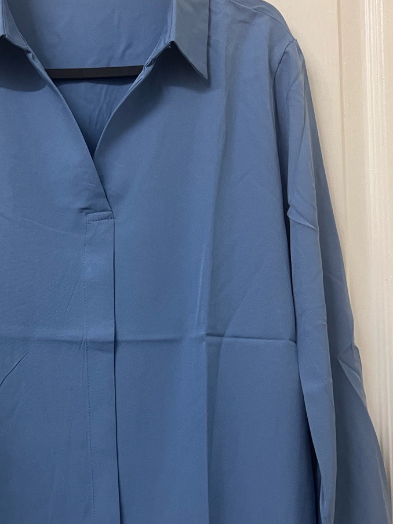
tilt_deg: -2.0
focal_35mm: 46
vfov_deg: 40.9
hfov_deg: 31.0
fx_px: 696
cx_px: 104
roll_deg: +3.8
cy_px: 336
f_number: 1.5
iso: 200
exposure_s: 1/50
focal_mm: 5.7
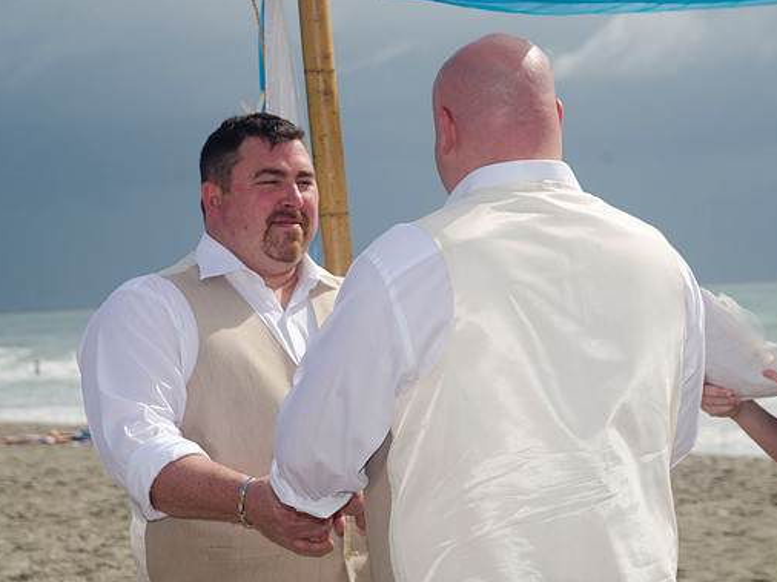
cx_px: 410
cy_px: 290
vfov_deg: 11.2
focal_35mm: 132
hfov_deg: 14.9
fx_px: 2962
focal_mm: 80
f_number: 9
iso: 100
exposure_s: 1/250
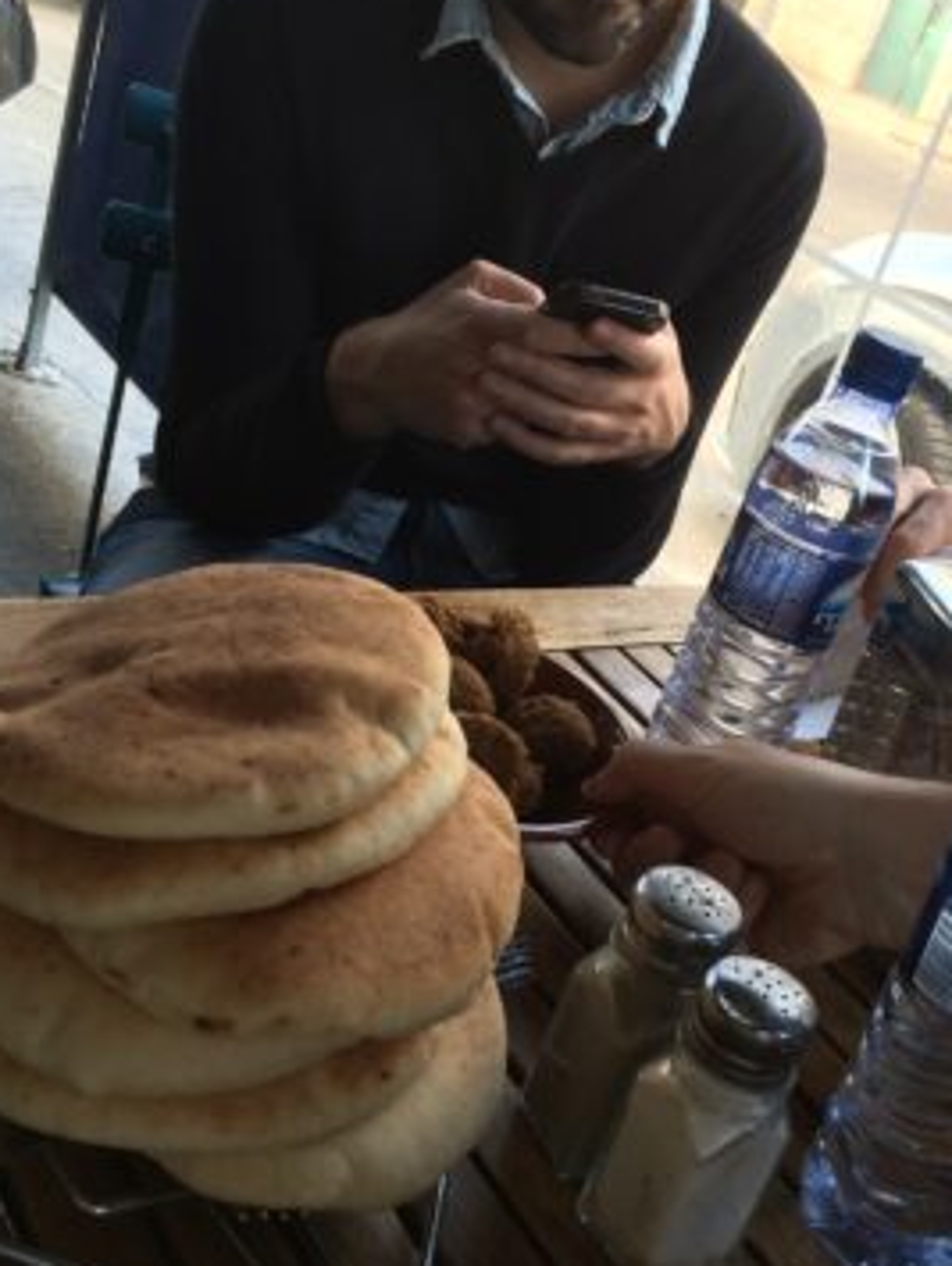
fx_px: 1647
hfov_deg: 32.1
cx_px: 581
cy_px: 583
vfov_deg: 42.0
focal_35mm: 45
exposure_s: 1/120
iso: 64
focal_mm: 4.12
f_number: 2.2
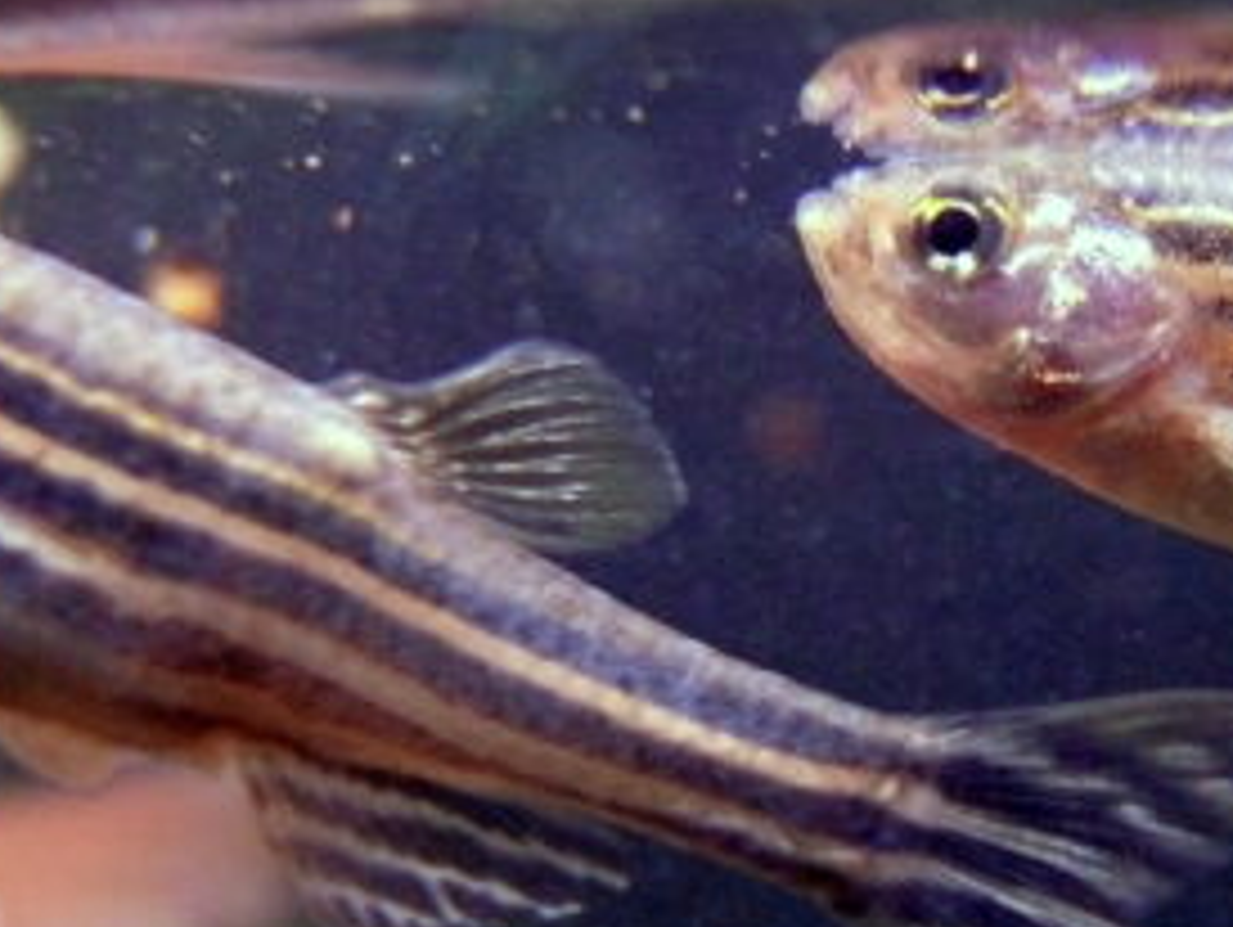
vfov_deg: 21.6
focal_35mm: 68
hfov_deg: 28.1
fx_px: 2424
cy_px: 594
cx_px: 916
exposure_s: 1/80
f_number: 2.8
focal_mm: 7.4
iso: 800
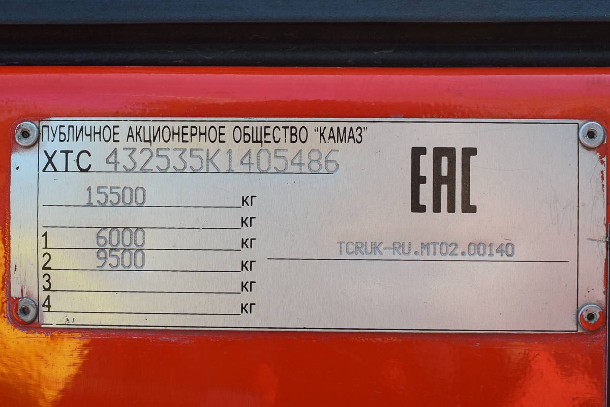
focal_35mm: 57
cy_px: 204
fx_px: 966
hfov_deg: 35.1
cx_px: 305
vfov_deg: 23.8
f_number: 8
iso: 400
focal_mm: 38
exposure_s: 1/250
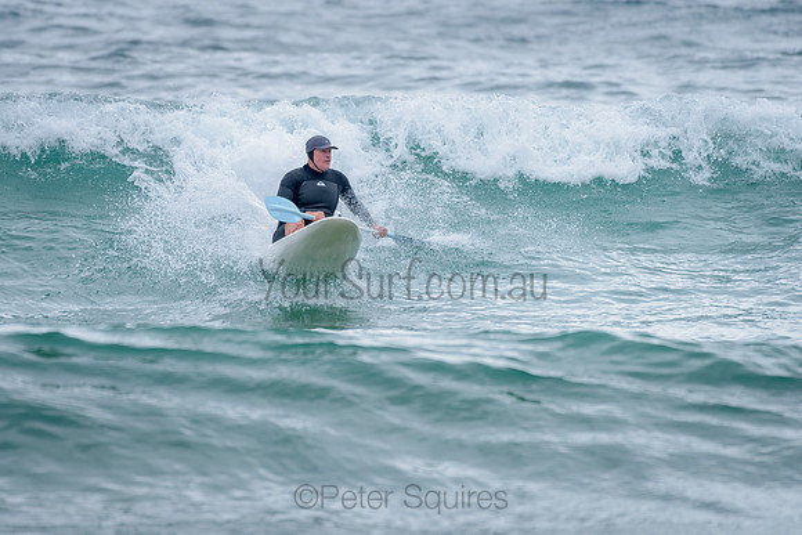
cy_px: 208
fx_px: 13664
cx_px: 313
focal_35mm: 613
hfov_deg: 3.4
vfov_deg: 2.2
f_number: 5.6
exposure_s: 1/1250
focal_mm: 500
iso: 320
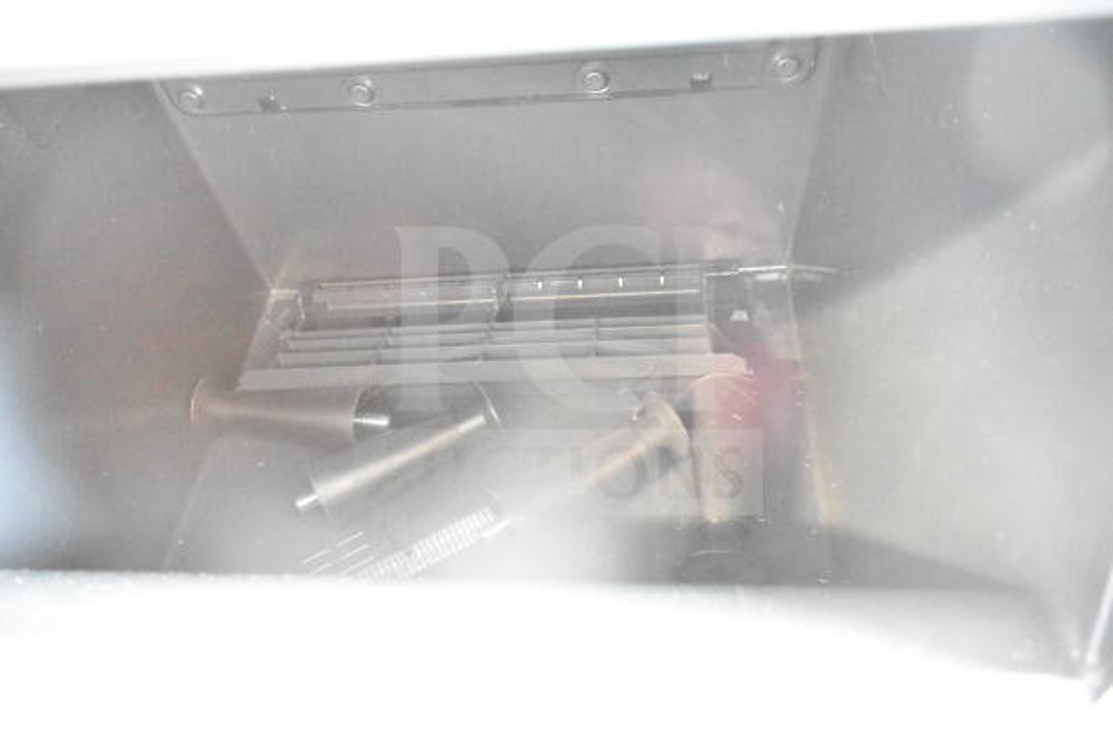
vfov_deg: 48.0
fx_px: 835
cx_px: 556
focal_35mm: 27
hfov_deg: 67.4
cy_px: 371
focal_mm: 18
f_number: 3.5
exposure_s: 1/30
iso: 25600
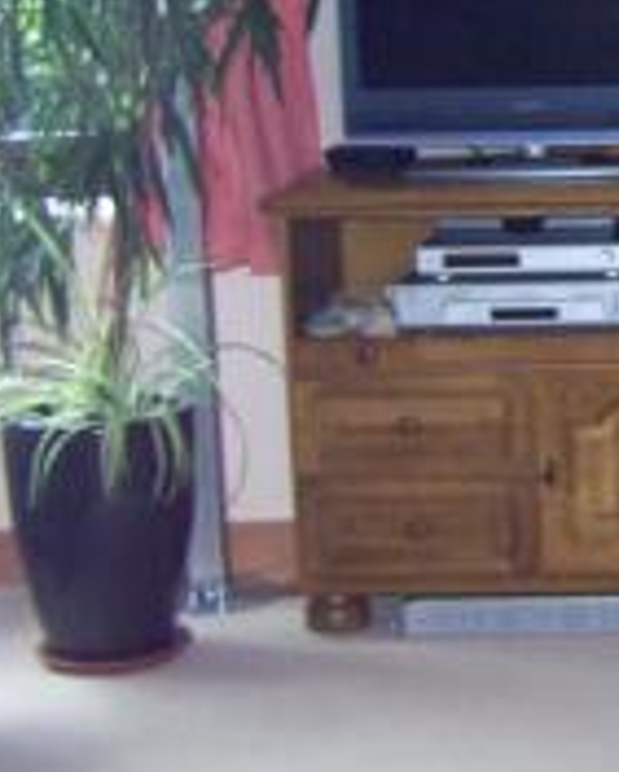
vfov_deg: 15.6
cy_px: 217
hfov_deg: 11.3
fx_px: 2814
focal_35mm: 123
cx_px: 1249
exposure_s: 1/60
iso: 160
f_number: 2.8
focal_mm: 6.3
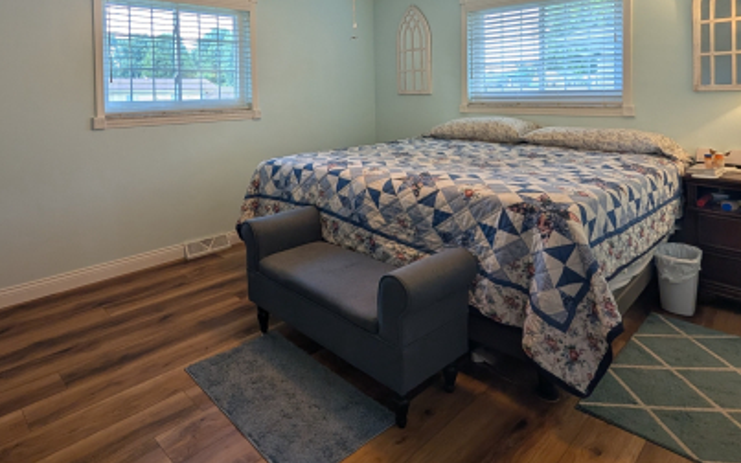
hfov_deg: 81.7
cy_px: 103
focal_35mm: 21
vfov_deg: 54.0
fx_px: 424
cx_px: 314
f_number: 1.7
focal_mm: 2.02
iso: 47
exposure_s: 1/40
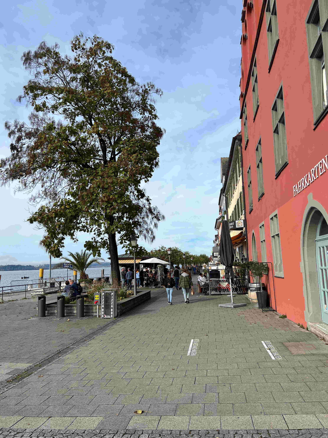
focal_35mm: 26
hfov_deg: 53.1
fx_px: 328
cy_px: 219
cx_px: 164
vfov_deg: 67.3
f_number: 1.5
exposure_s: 1/3704
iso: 50
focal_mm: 5.7
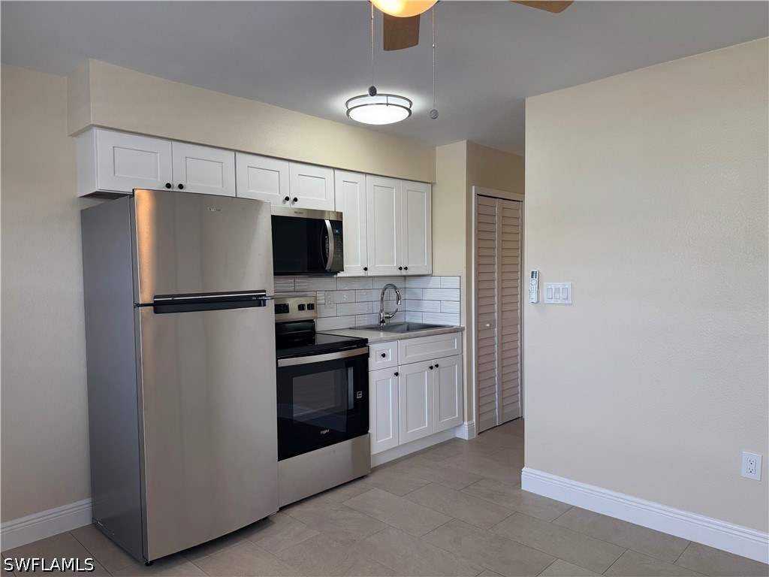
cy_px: 288
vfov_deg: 56.8
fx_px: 533
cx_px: 384
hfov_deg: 71.6
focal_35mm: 24
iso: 64
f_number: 1.78
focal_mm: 6.76
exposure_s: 1/126
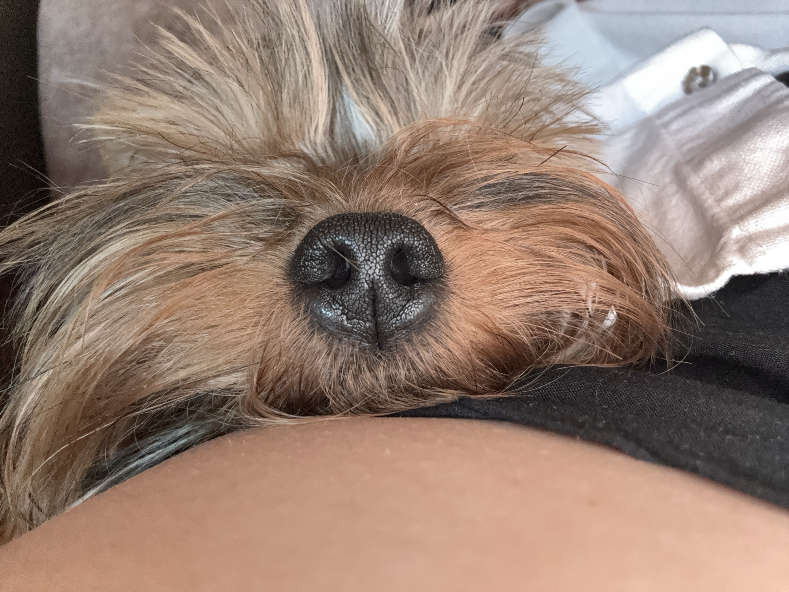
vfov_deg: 58.9
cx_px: 394
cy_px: 296
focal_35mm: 23
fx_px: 524
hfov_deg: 73.9
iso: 200
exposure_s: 1/60
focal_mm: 2.69
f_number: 1.9
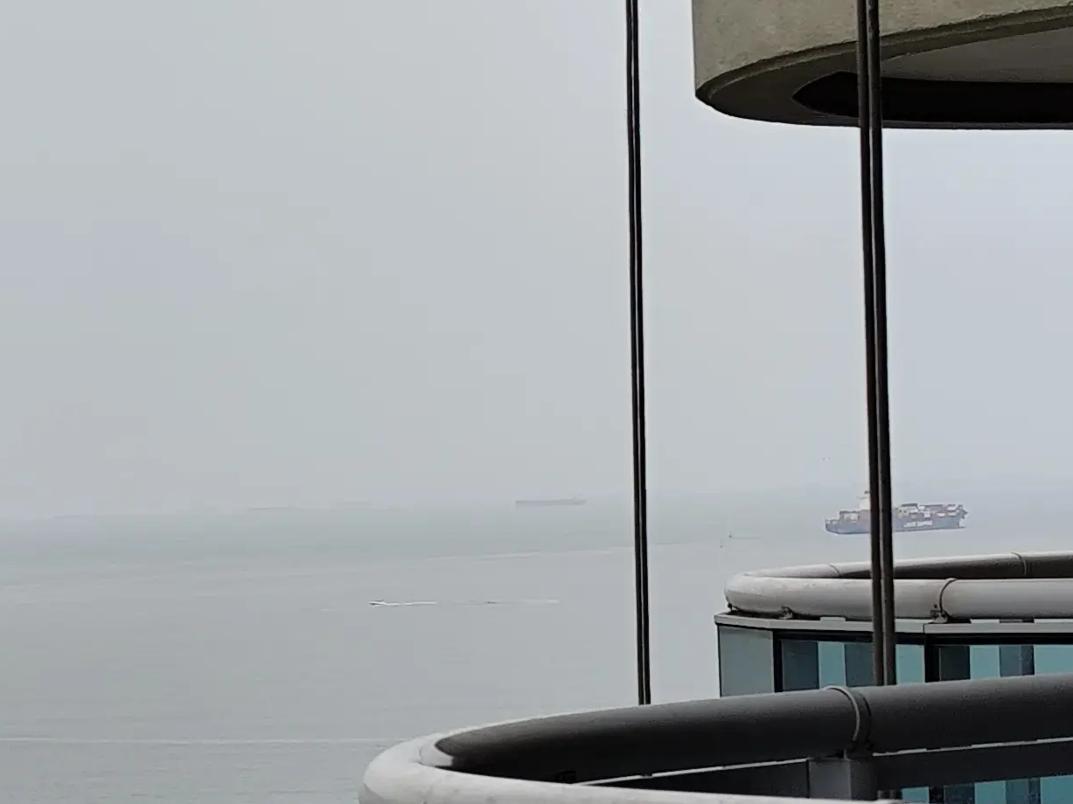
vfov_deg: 9.7
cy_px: 704
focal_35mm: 153
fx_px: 4742
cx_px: -433
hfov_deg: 12.4
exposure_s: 1/612
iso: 50
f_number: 1.65
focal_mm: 6.19
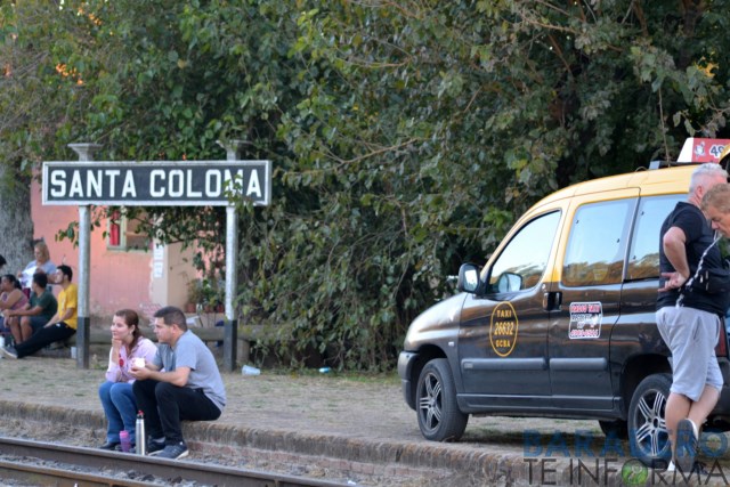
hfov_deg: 15.9
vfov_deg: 10.6
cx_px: 365
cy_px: 244
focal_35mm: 129
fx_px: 2616
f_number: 4
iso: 1000
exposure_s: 1/125
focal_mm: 86
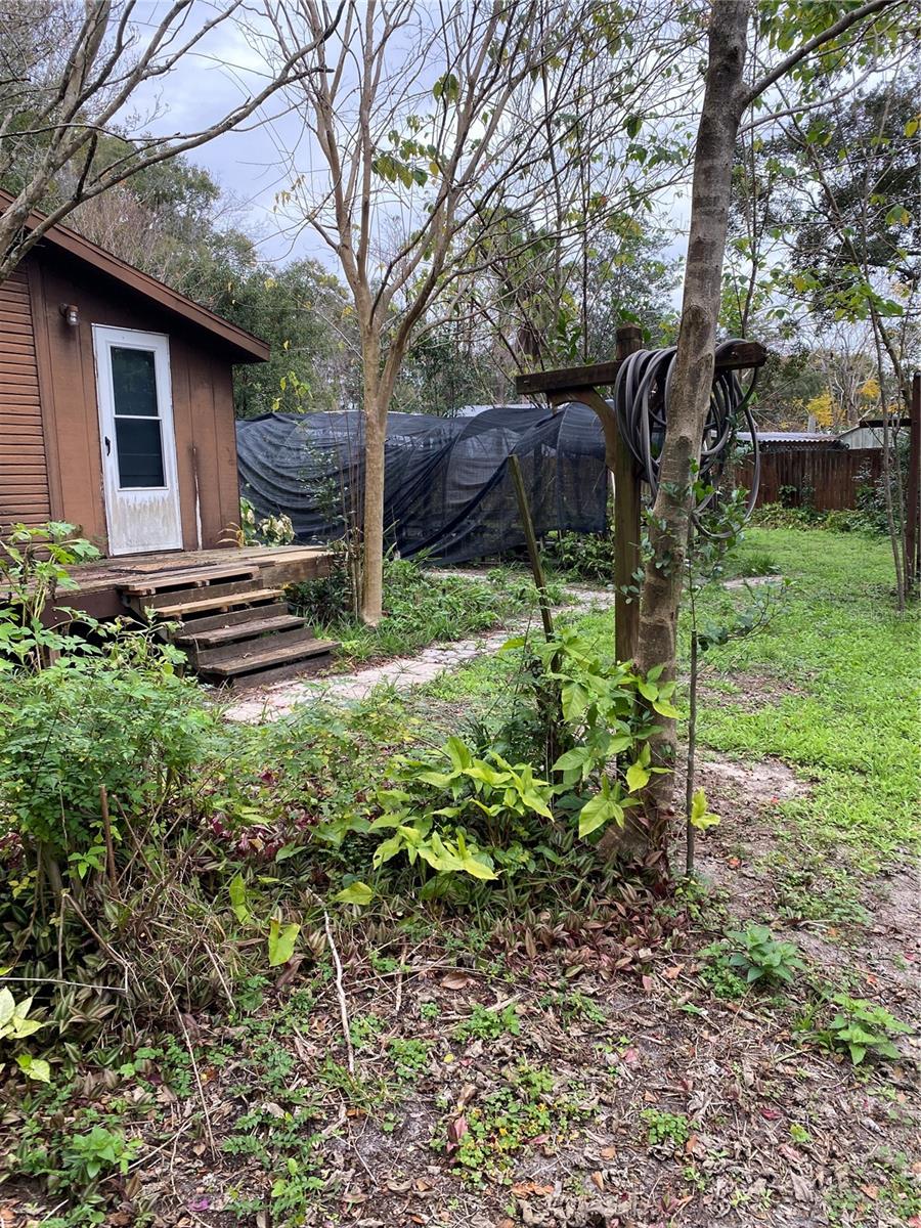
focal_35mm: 26
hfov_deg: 53.1
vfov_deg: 67.3
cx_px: 460
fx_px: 922
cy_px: 614
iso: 32
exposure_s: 1/279
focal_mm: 4.25
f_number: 1.8
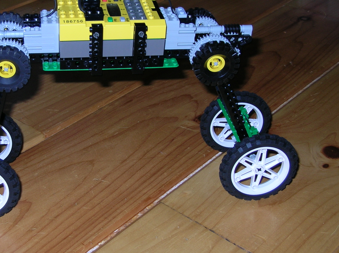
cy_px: 125
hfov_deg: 28.8
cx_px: 107
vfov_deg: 21.9
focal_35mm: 67
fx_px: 656
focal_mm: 7.8
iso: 50
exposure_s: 1/60.1
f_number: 2.9
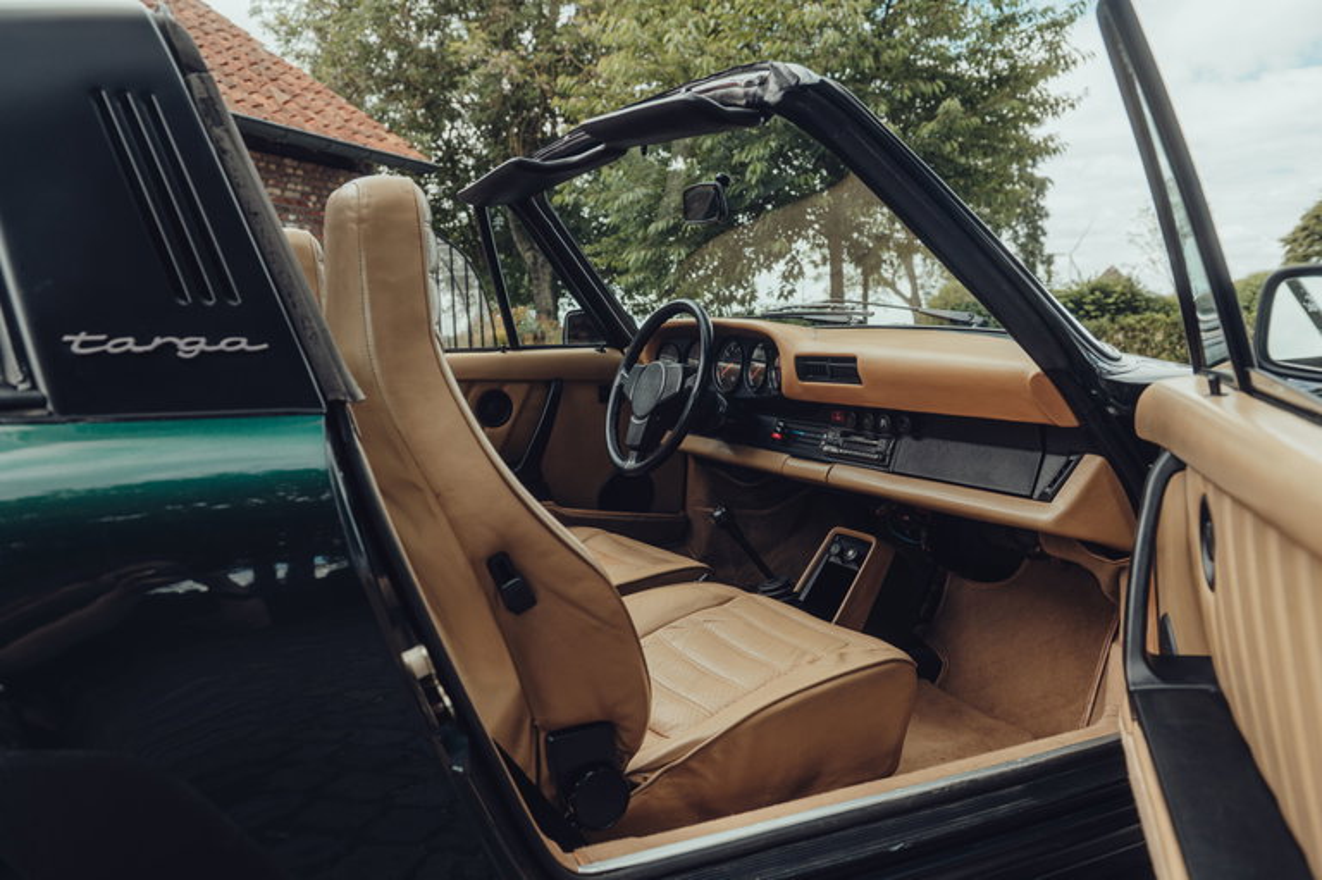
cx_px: 661
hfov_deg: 63.7
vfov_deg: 44.9
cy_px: 440
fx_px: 1064
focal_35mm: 29
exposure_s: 1/125
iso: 200
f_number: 5
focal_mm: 29
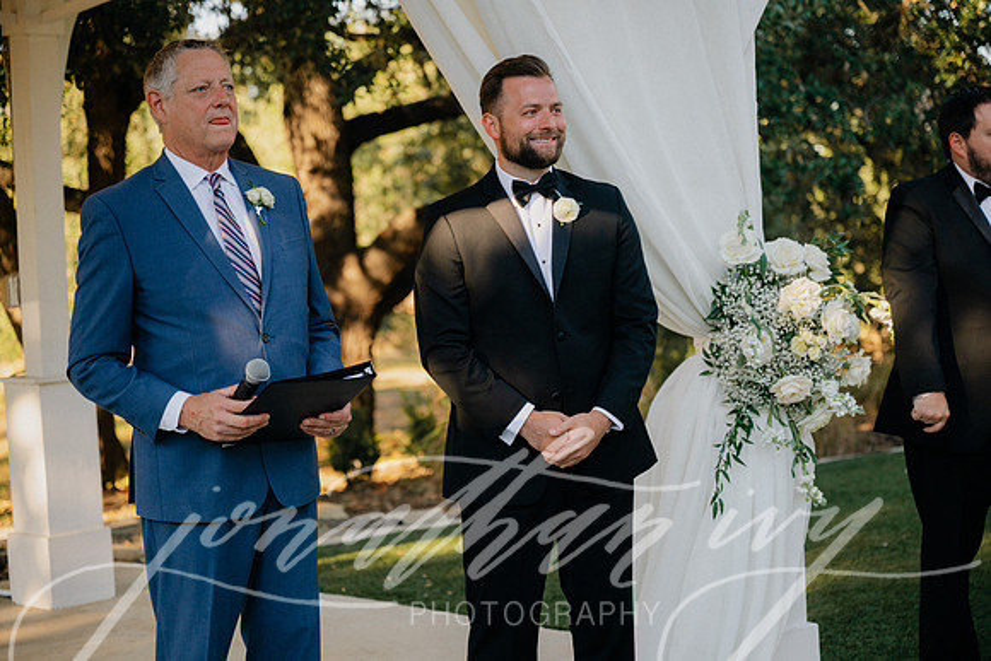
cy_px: 330
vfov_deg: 19.5
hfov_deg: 28.8
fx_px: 1927
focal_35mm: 70
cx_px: 496
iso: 200
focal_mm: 70
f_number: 2.8
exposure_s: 1/1000
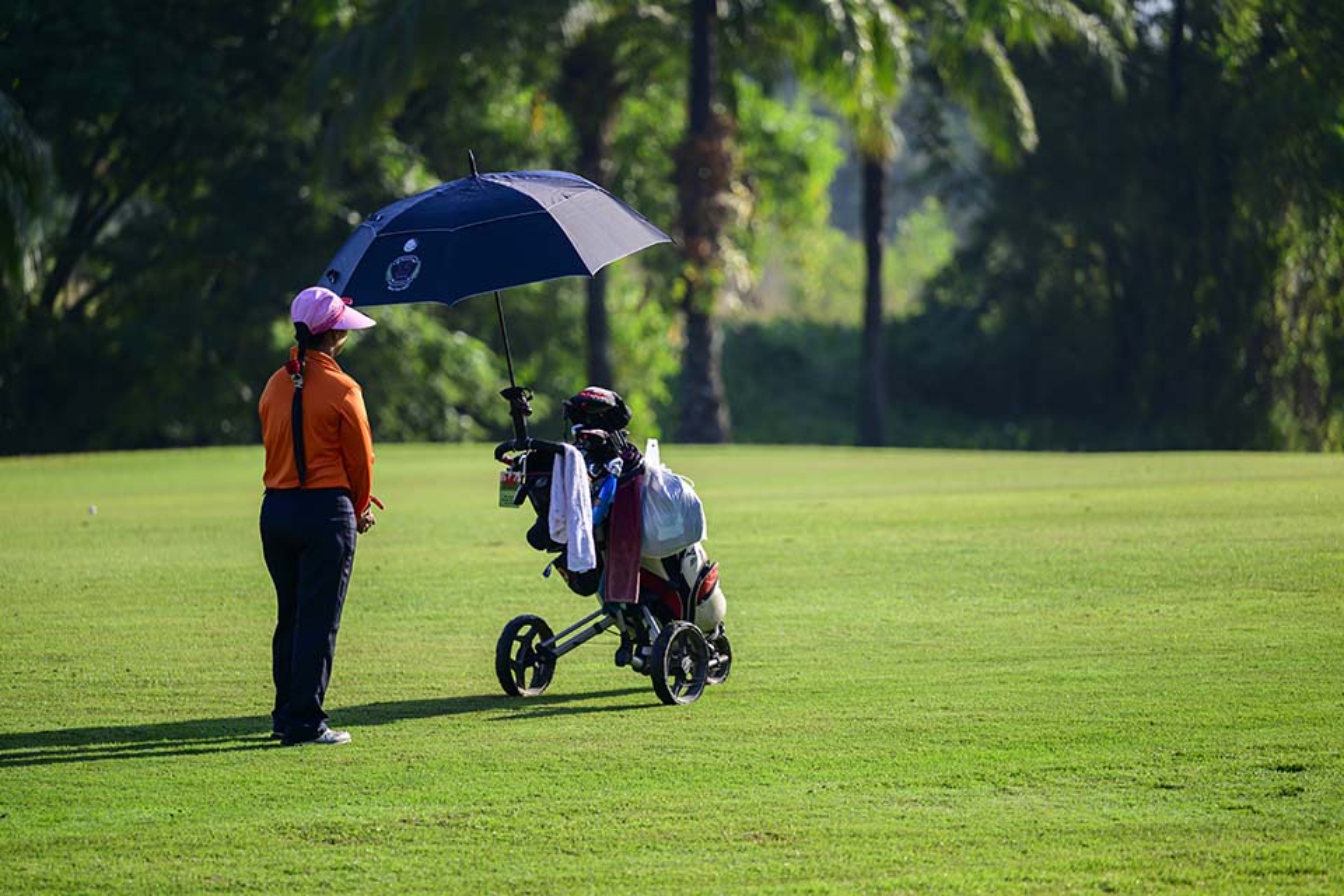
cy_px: 448
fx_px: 6533
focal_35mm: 175
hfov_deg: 11.7
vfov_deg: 7.8
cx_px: 672
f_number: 2.8
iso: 180
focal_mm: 175
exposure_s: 1/2500
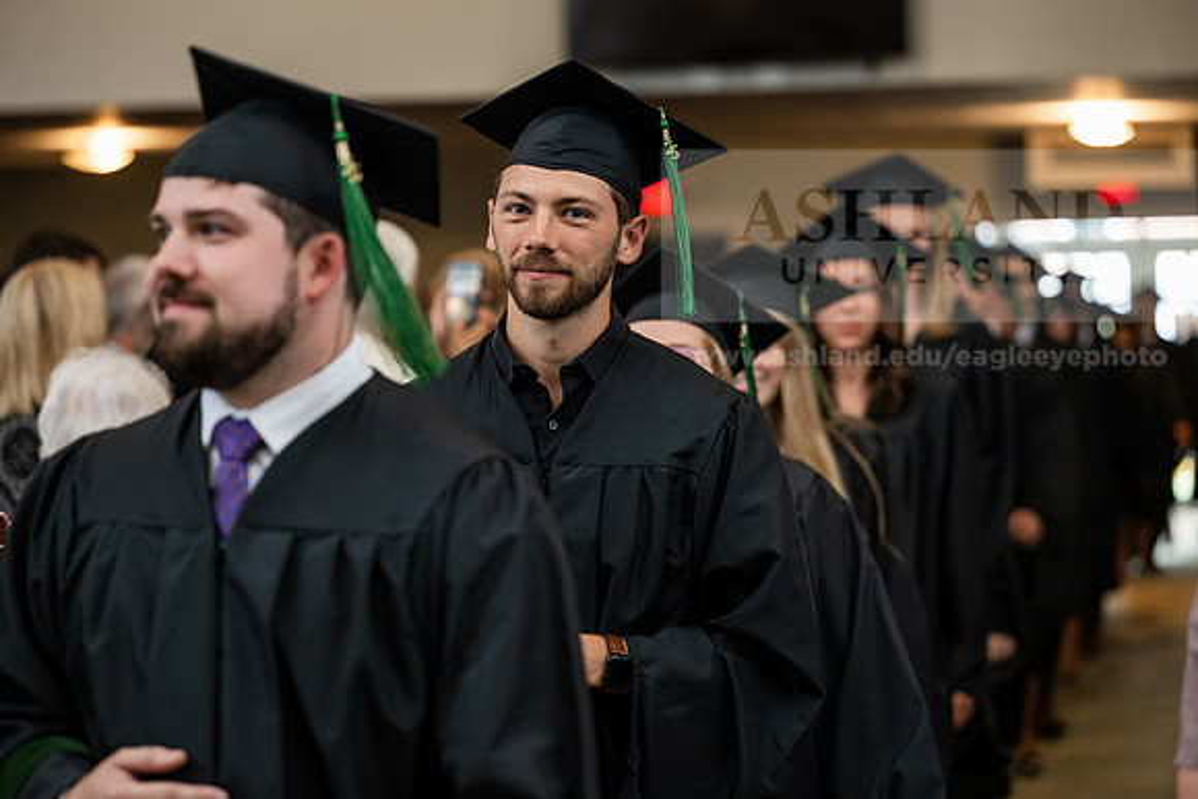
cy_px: 400
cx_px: 599
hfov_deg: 20.0
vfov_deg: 13.4
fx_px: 3395
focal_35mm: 102
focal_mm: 102
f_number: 3.2
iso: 1250
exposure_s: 1/200
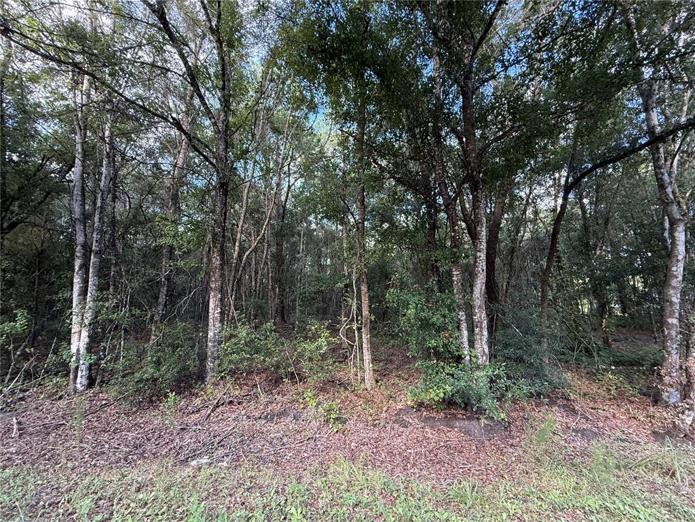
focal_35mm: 14
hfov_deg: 102.1
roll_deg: +0.0
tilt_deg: +8.2
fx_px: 281
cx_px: 348
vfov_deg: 85.7
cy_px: 261
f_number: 2.2
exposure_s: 1/99
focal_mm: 2.22
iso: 200
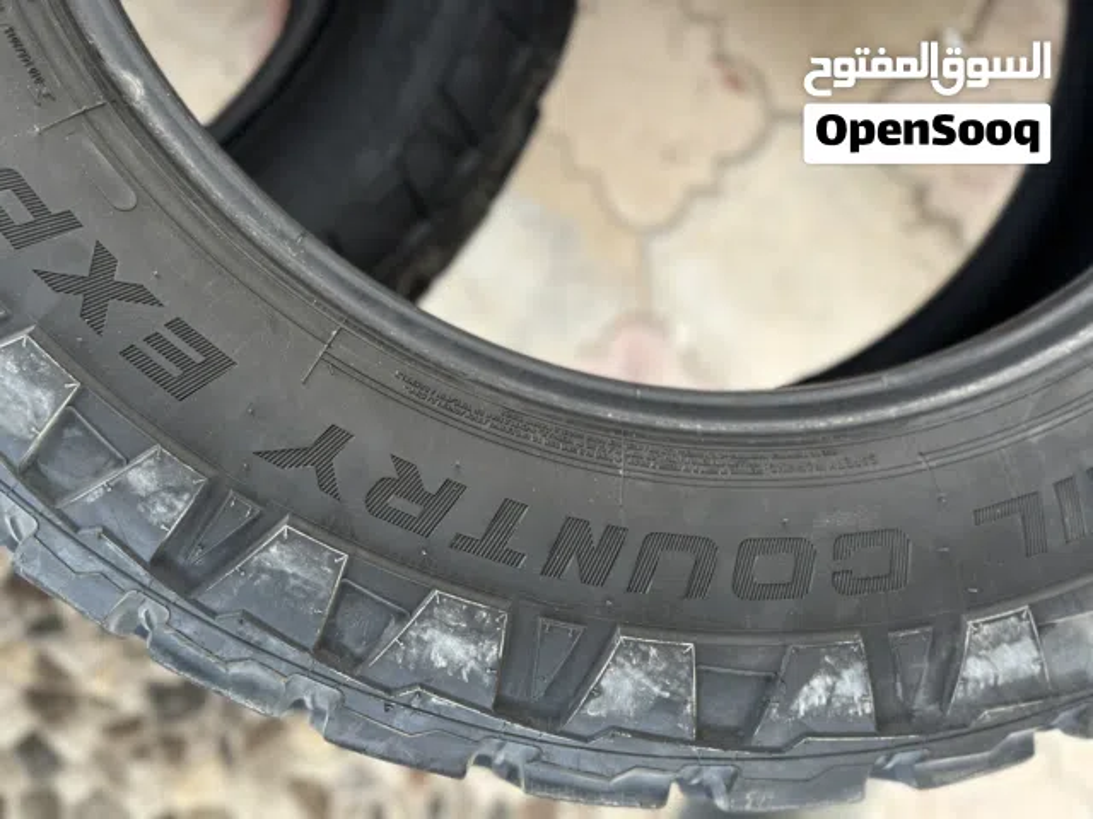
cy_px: 410
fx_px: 1516
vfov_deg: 30.3
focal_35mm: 48
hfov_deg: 39.7
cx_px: 546
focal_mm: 6.86
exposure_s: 1/202
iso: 80
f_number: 1.78
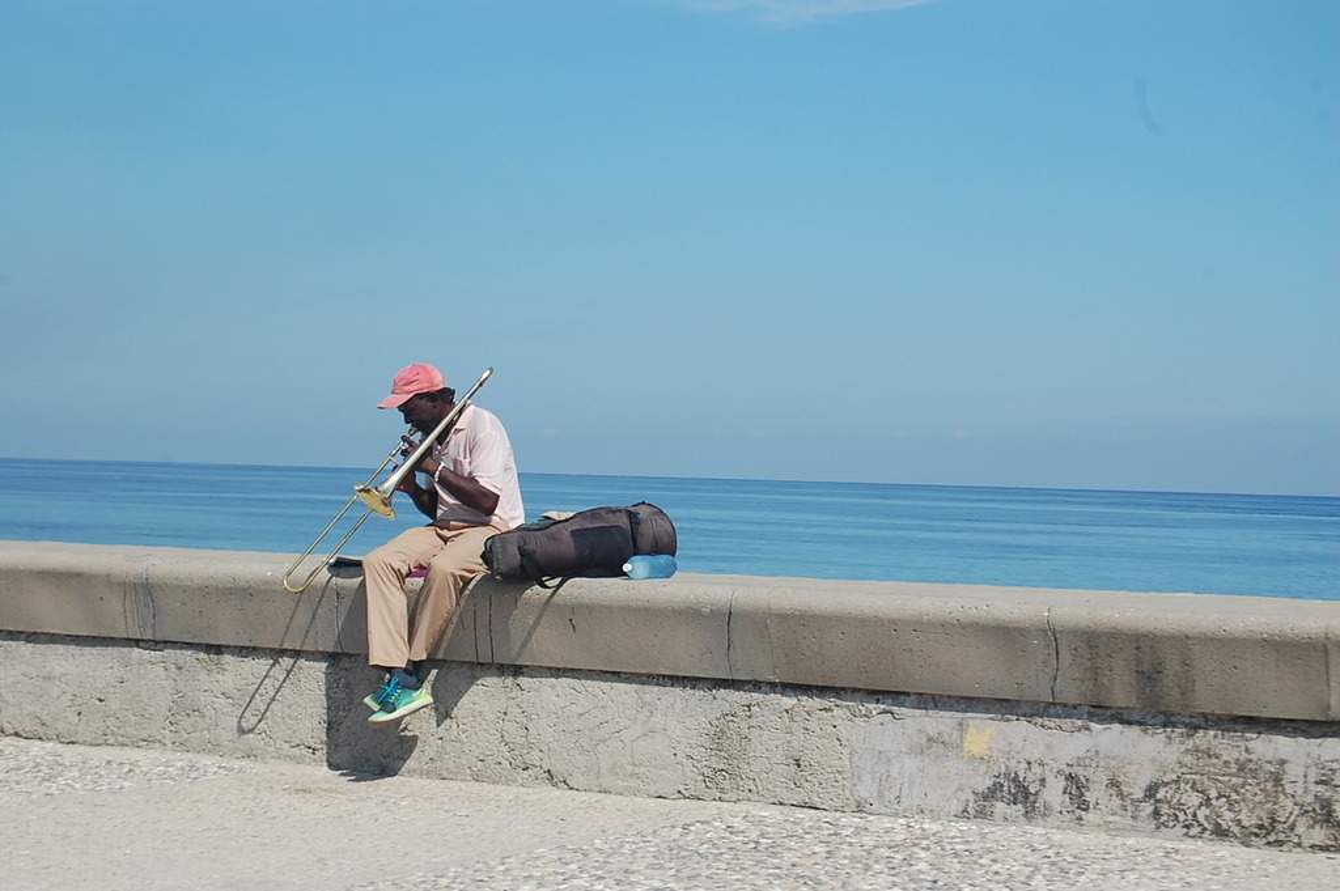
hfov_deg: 26.0
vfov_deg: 17.5
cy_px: 446
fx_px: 2901
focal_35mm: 78
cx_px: 670
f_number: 10
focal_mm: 52
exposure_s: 1/400
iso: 200
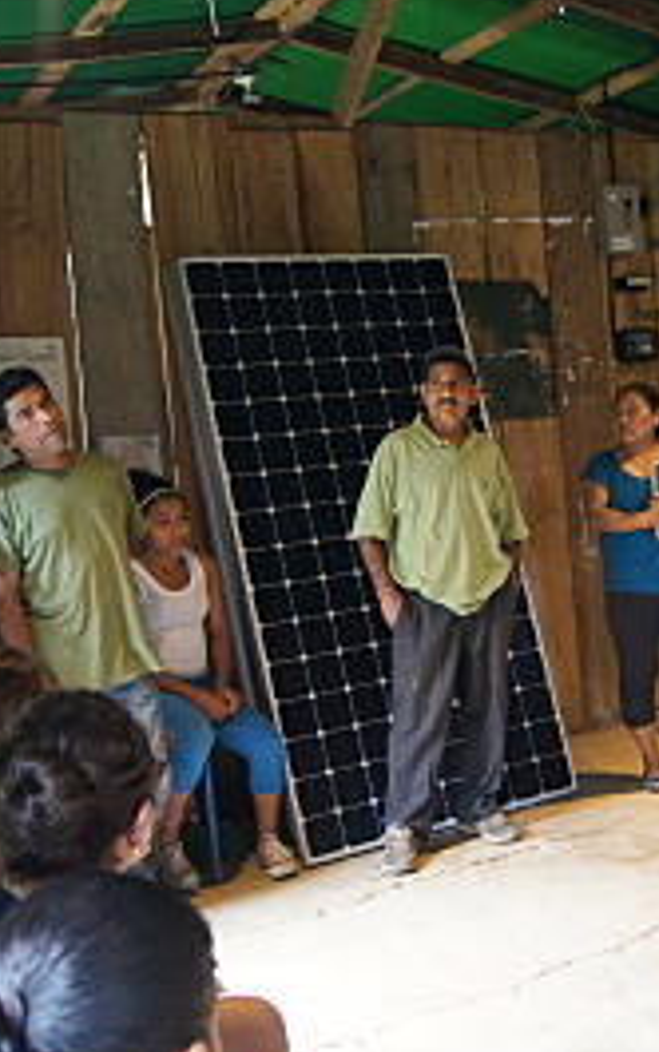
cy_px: 528
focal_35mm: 44
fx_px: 1262
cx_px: 590
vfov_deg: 45.2
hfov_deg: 28.2
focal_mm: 18
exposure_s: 1/30
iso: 1000
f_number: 3.5
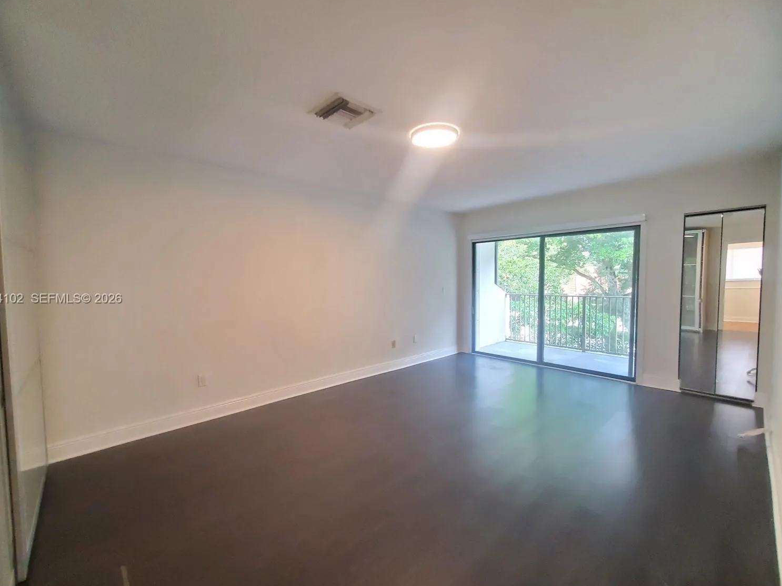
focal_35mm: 14
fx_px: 316
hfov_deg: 102.0
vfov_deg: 85.6
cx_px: 379
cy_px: 299
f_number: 2.2
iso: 500
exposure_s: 1/30
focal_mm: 1.8
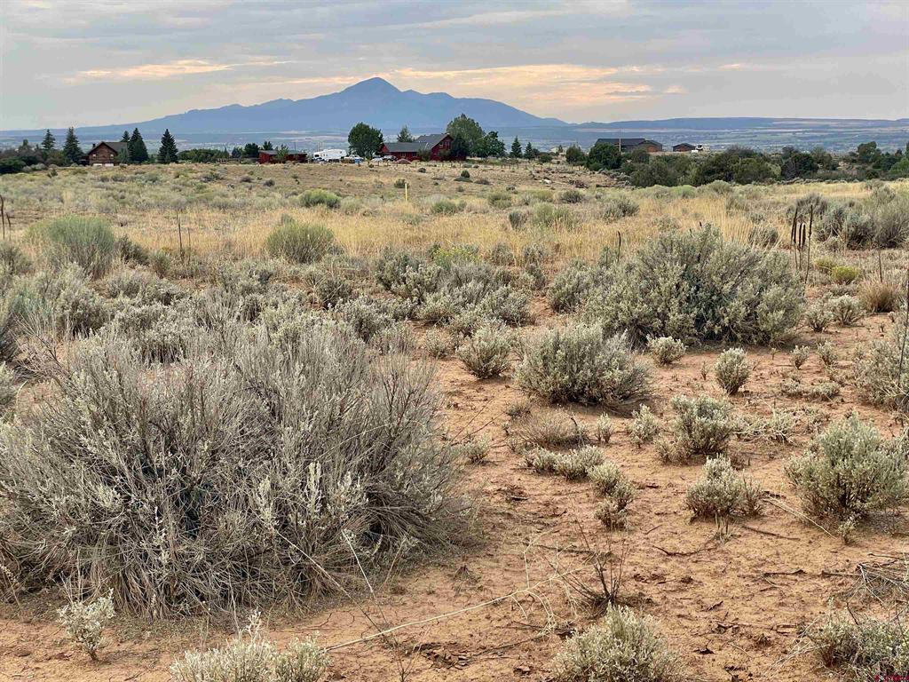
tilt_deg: -9.2
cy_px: 341
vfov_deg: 28.0
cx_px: 454
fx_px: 1365
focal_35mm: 52
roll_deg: +0.0
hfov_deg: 36.8
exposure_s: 1/99
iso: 32
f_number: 2
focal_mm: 6
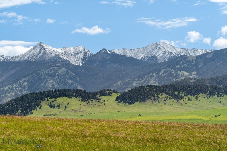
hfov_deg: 13.6
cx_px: 114
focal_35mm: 151
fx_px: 952
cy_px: 76
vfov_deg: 9.1
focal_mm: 151
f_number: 9
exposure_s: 1/1600
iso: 400
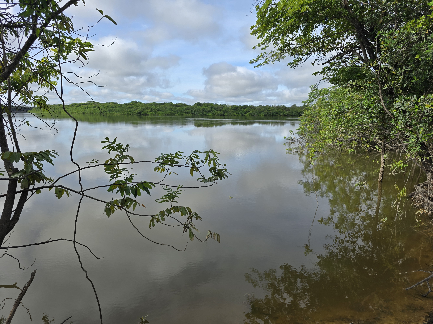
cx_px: 216
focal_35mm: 23
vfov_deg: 58.9
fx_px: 288
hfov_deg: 73.9
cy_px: 162
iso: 12
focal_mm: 6.3
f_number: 1.7
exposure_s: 1/773
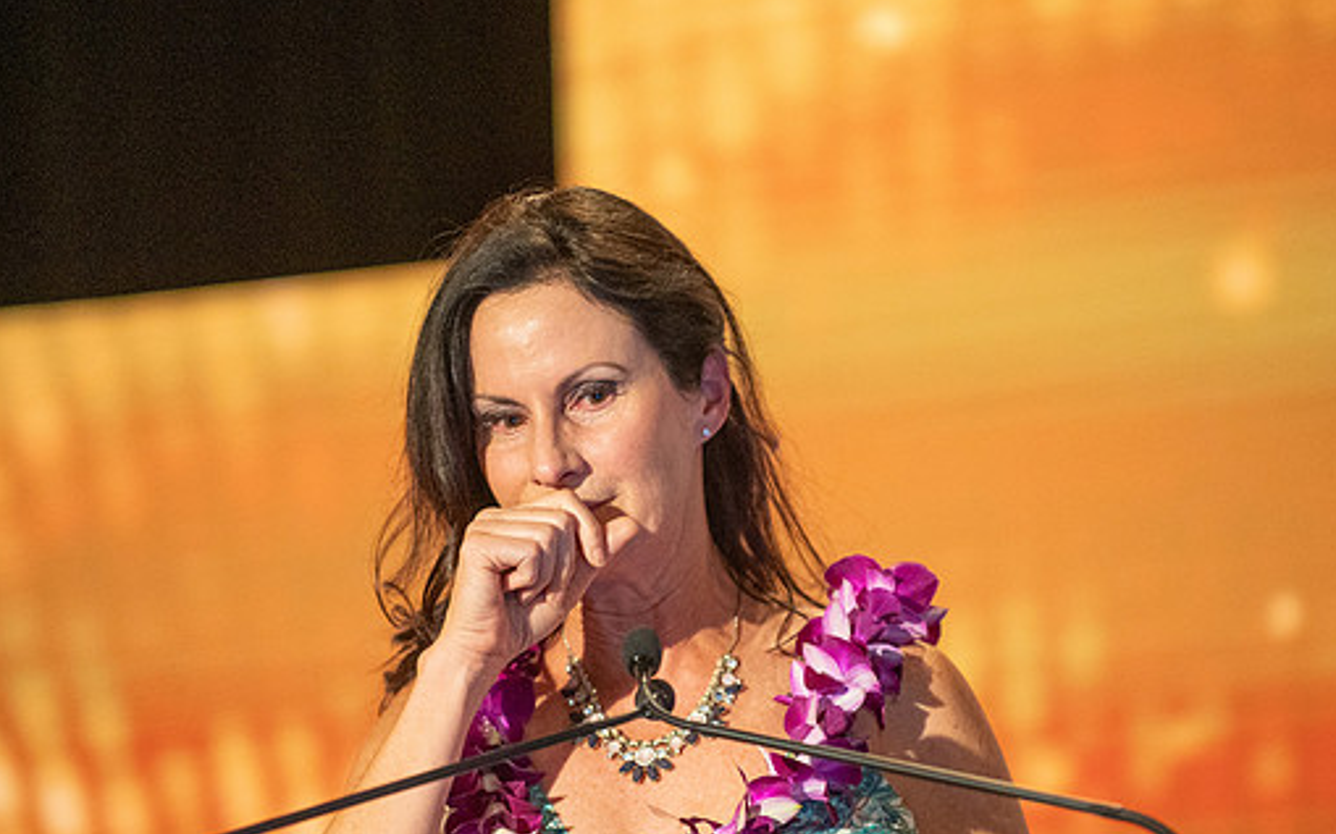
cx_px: 685
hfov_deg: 9.0
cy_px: 485
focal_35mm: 232
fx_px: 8446
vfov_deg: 5.7
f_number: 2.8
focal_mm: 200
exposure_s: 1/400
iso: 6400
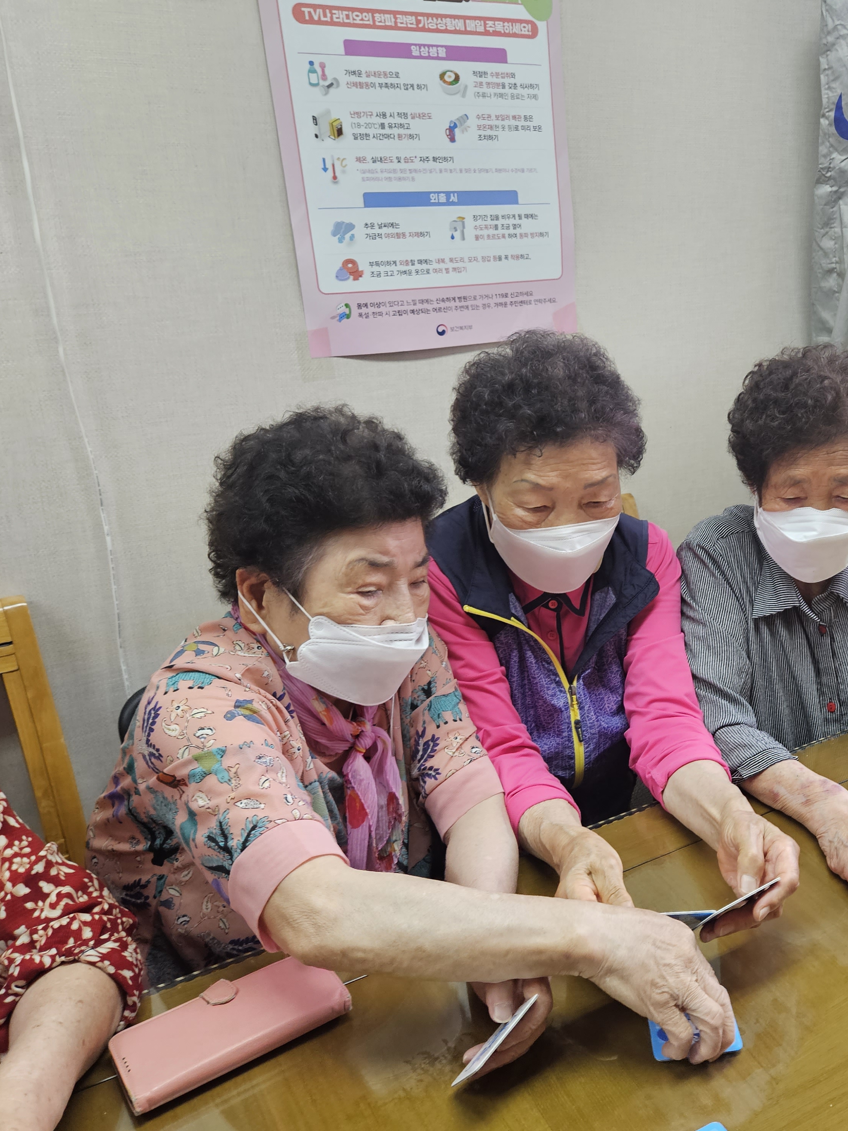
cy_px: 562
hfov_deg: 43.5
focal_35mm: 31
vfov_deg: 58.4
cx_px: 666
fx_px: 1013
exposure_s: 1/120
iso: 250
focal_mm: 5.4
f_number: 1.8
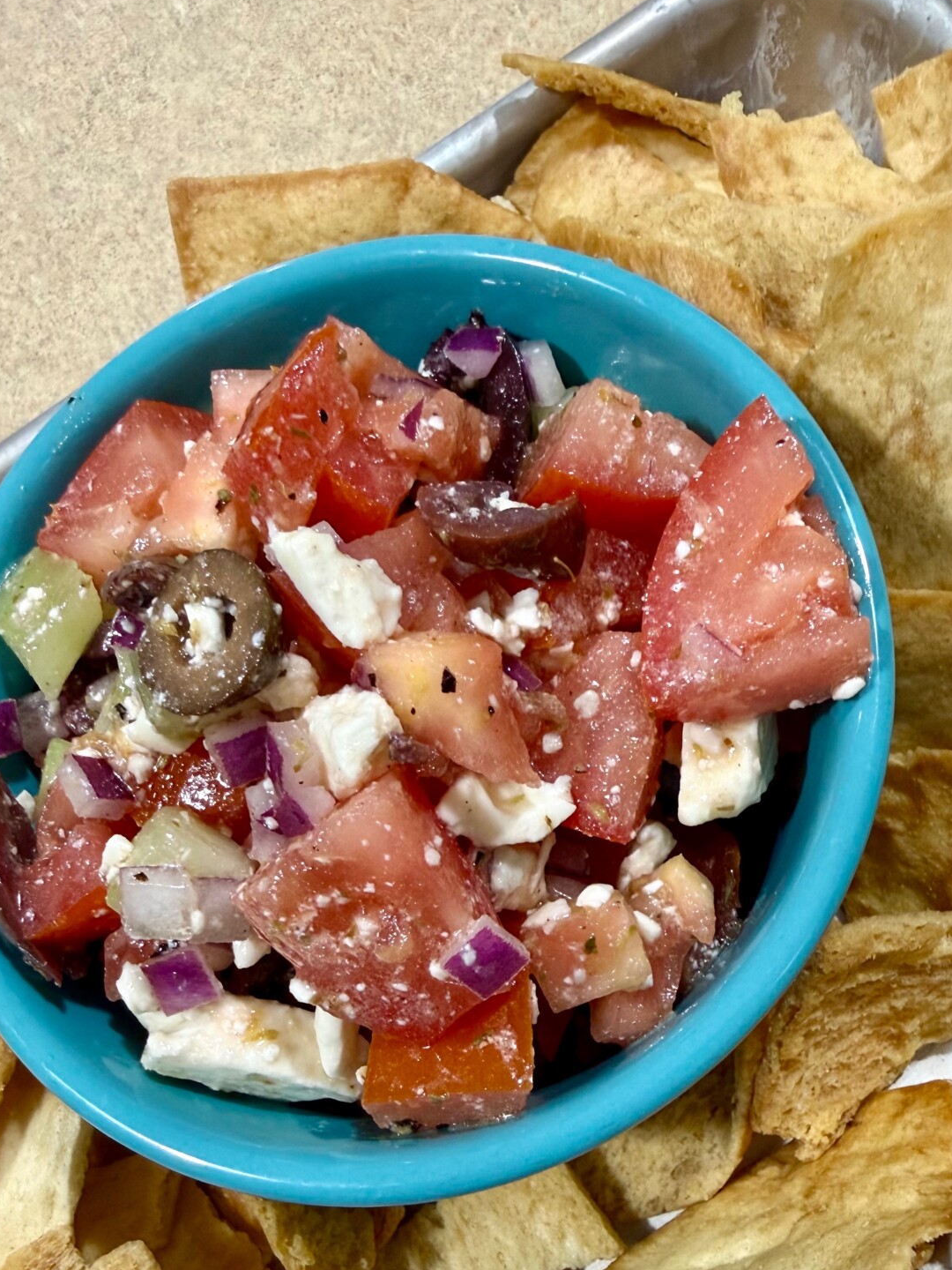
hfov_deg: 44.2
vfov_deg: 55.8
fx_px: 1173
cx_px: 474
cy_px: 833
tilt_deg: -68.7
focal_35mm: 32
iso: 200
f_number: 2.2
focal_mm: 2.22
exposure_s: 1/60
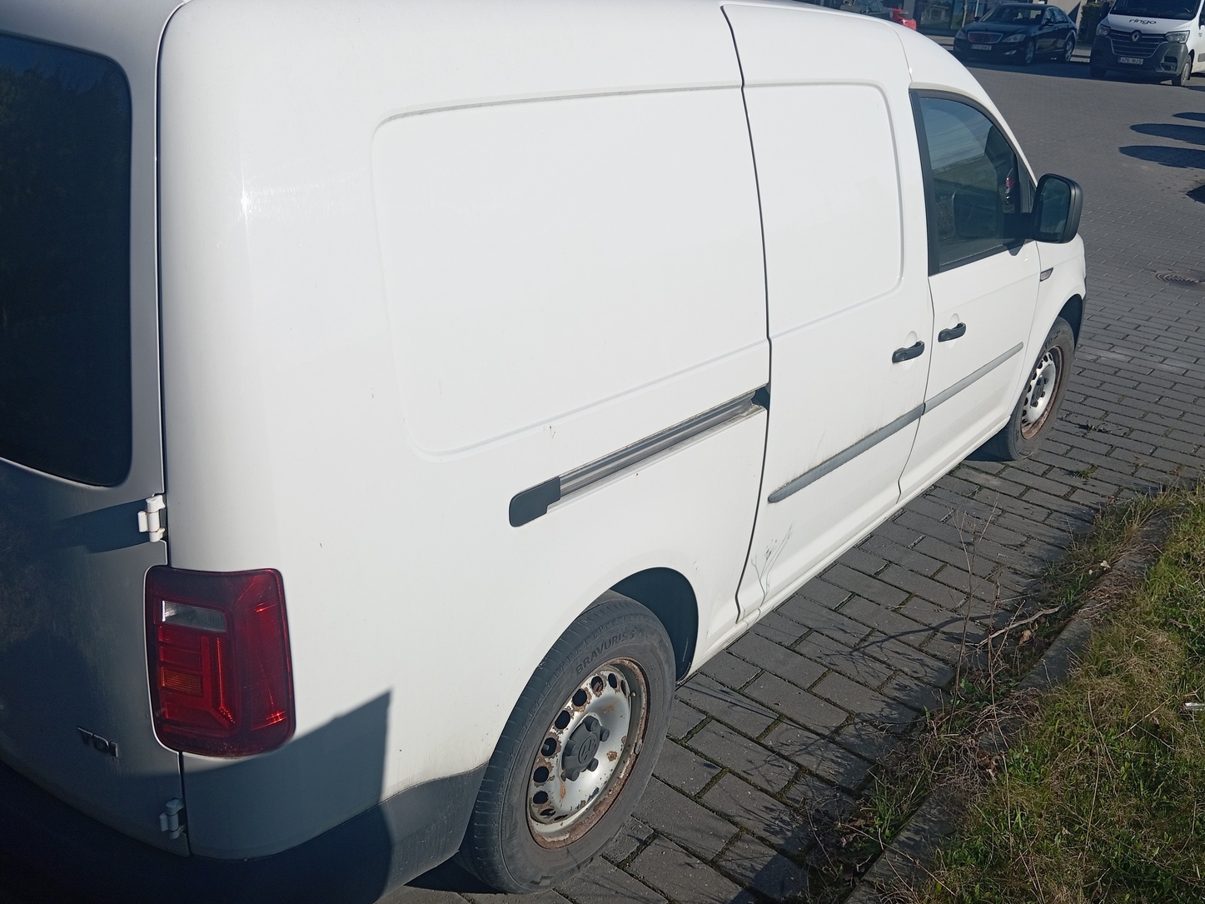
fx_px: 1079
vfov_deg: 45.4
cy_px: 410
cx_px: 642
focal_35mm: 31
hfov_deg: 58.3
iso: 55
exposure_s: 1/1357
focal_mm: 4.22
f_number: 1.8
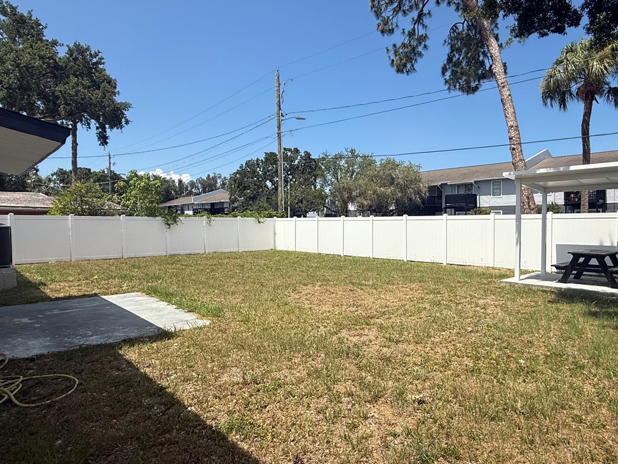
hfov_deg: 75.9
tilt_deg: -0.1
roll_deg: +0.2
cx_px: 353
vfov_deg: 61.1
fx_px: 393
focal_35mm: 22
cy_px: 229
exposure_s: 1/2976
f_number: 2.2
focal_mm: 2.22
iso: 50
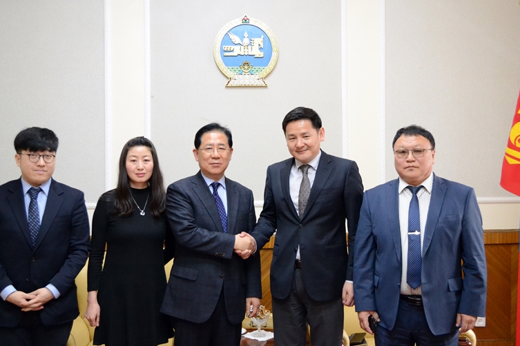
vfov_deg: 31.2
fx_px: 621
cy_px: 176
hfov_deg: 45.4
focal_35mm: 43
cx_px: 270
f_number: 4
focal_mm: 24
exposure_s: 1/60
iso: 2500
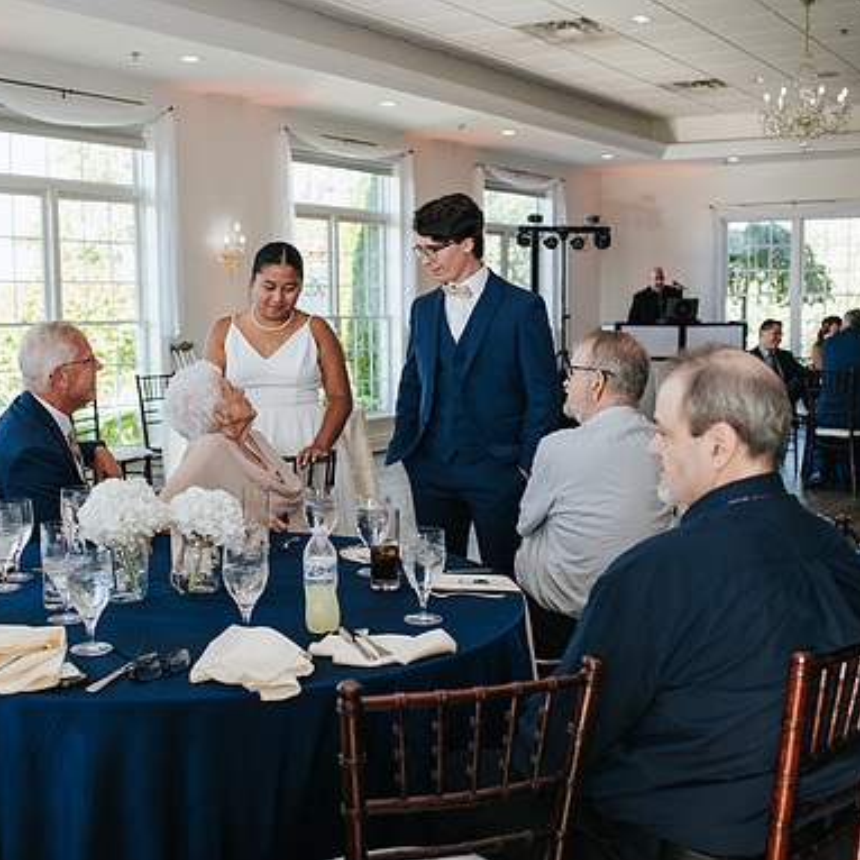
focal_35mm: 45
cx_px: 337
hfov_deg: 37.4
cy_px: 431
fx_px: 1265
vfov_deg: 37.6
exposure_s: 1/200
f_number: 3.2
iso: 360
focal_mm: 35
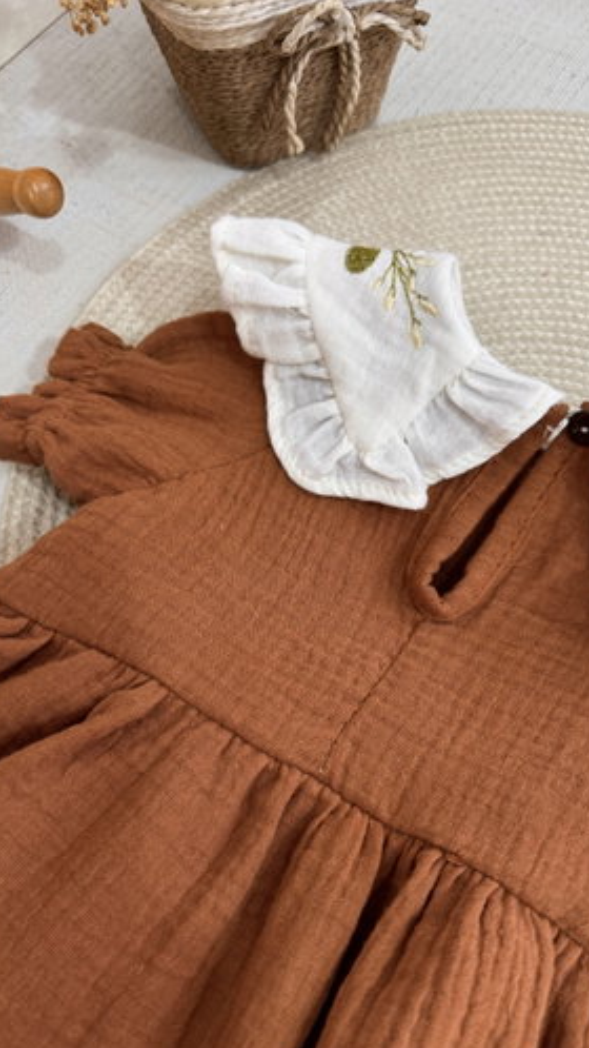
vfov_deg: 67.8
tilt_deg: -65.6
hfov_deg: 41.4
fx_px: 778
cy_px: 559
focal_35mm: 28
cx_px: 330
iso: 160
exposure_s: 1/50
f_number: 1.78
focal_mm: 6.76
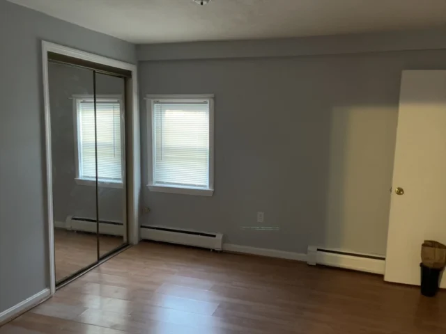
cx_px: 223
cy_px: 167
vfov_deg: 53.1
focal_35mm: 26
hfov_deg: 67.3
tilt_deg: -0.7
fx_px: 335
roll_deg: -1.3
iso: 640
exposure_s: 1/40
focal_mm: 5.1
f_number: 1.6
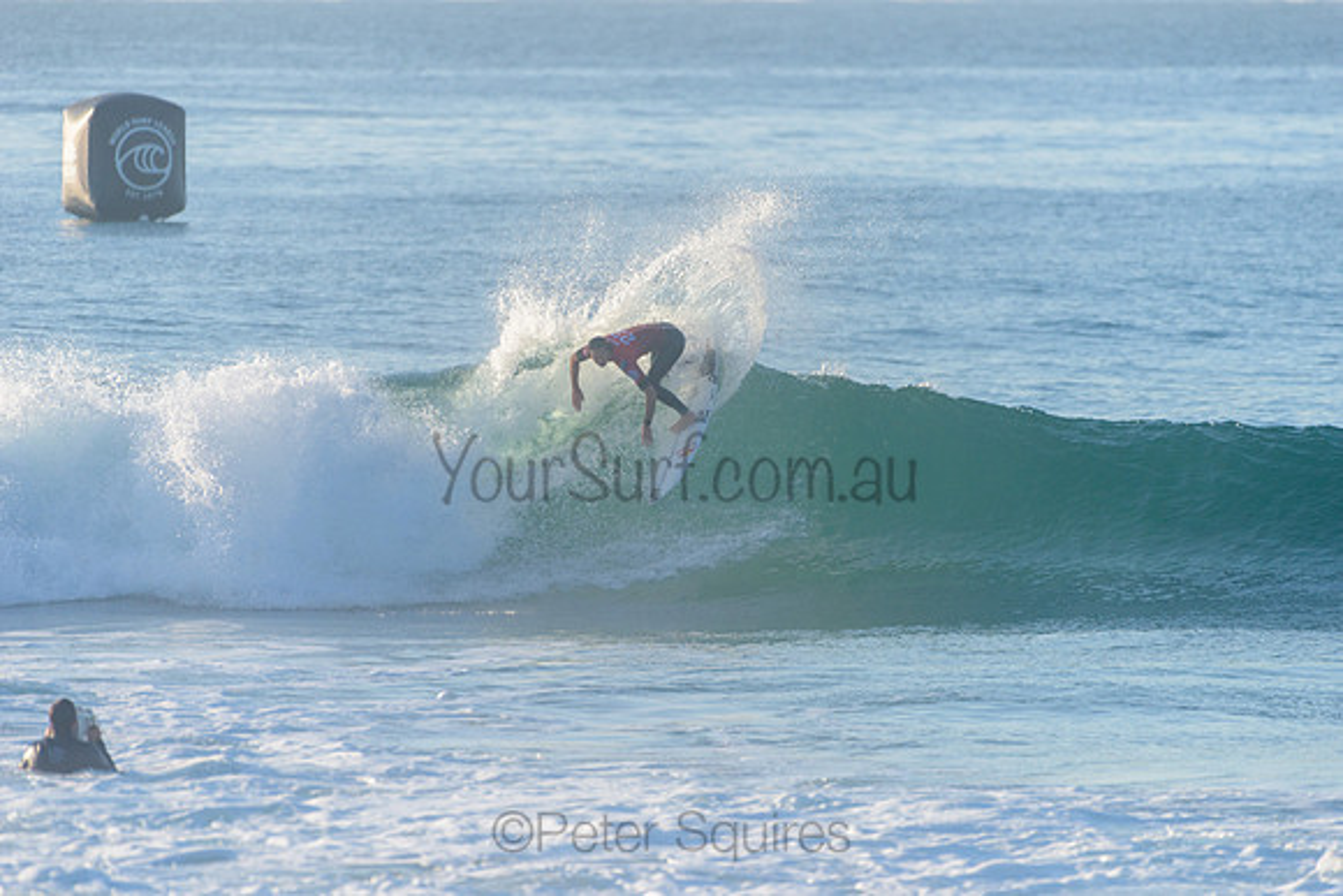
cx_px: 672
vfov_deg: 2.8
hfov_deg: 4.1
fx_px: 18660
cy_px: 448
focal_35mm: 500
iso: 320
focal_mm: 500
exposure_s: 1/2000
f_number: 5.6
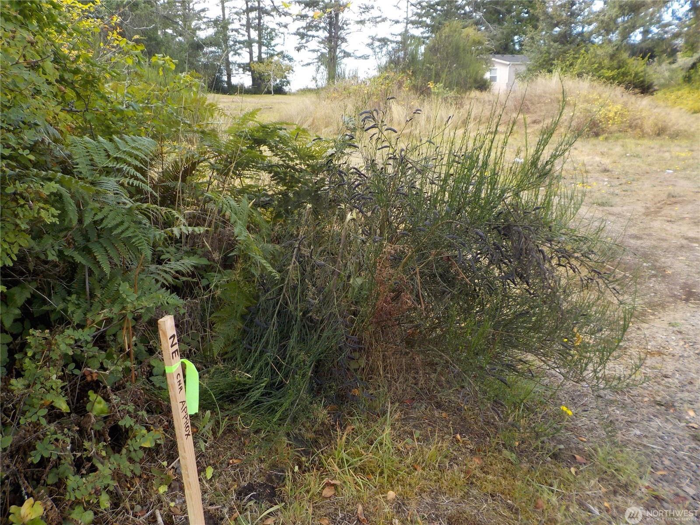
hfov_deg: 60.0
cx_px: 350
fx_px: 607
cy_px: 262
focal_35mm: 30
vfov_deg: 46.8
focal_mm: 4.1
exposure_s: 1/200
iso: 125
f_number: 3.3
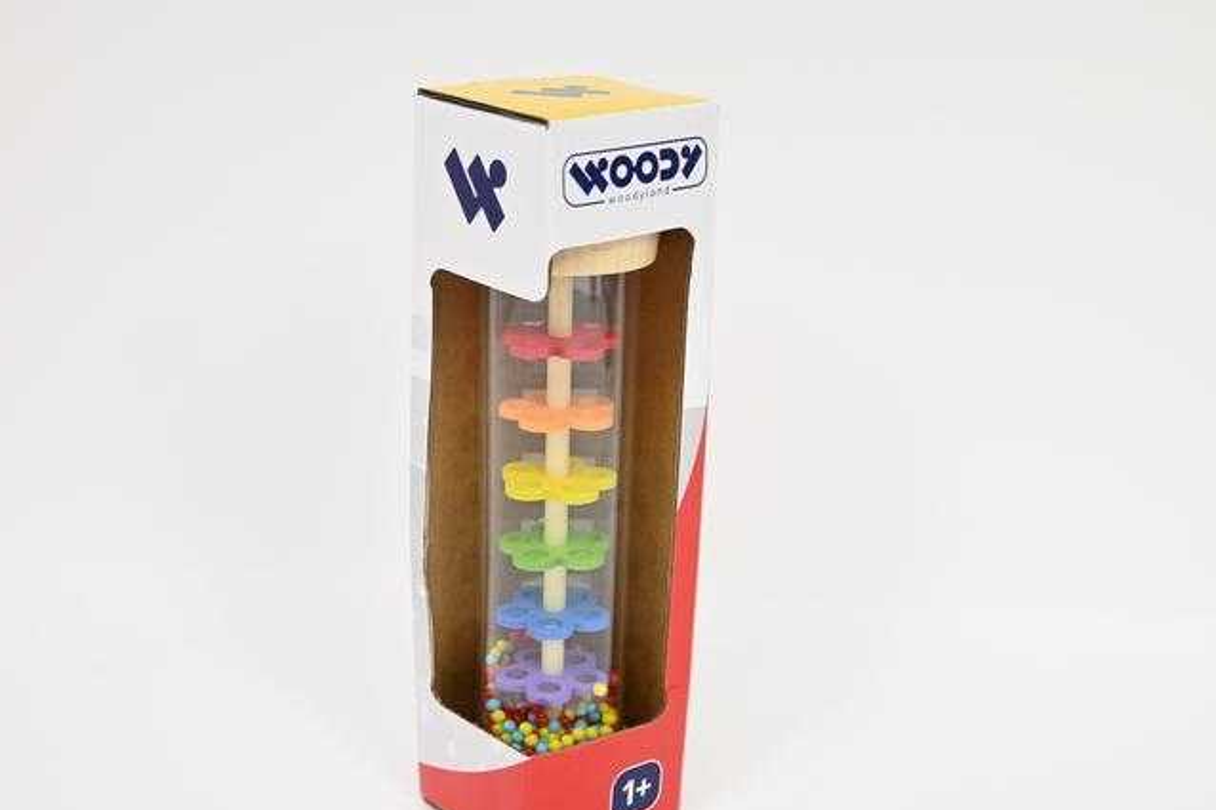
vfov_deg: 29.9
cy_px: 456
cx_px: 549
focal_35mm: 45
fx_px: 1514
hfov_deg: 43.7
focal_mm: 26.5
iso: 400
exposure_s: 1/160
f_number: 4.5
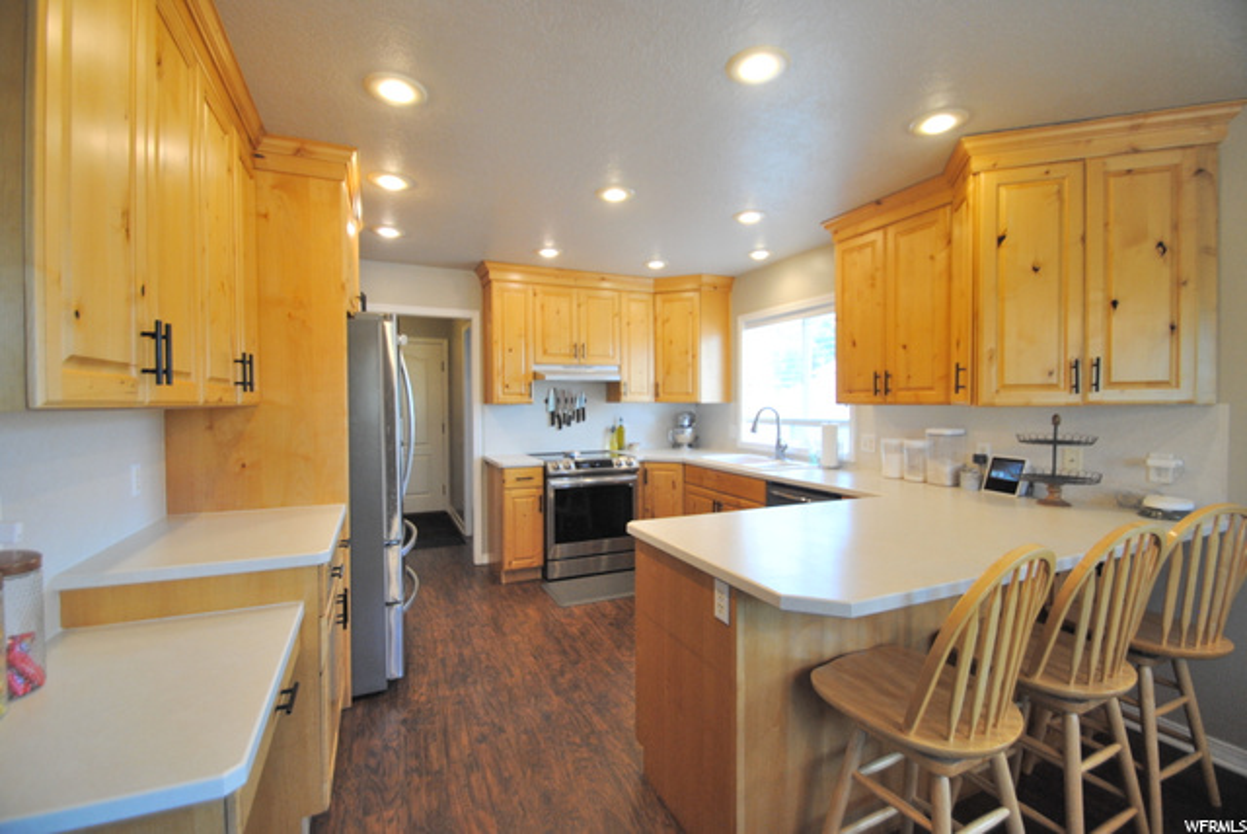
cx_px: 624
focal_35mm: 15
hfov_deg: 100.3
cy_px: 417
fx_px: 520
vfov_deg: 77.4
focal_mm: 10
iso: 400
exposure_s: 1/100
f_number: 3.5
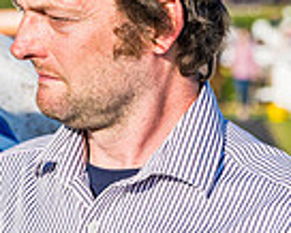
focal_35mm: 387
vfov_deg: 4.0
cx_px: 13
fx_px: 3335
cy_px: 51
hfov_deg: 5.0
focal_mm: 70
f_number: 5
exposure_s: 1/1250
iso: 200
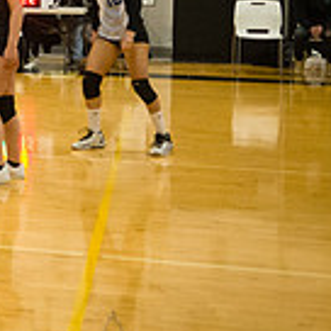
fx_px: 1374
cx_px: -360
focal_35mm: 127
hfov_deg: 12.0
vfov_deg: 13.5
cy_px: -1
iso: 4000
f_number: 2.8
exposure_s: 1/250
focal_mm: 35
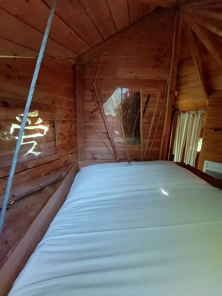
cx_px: 111
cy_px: 148
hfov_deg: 89.9
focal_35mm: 13
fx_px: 111
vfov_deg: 106.2
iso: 500
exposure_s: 1/25
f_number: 2.2
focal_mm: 1.74
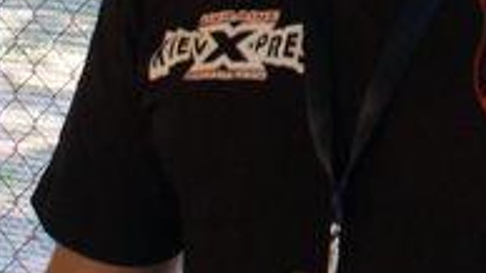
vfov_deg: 10.2
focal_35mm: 113
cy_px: -202
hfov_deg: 18.5
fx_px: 1456
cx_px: 489
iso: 1000
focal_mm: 20
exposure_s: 1/160
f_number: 4
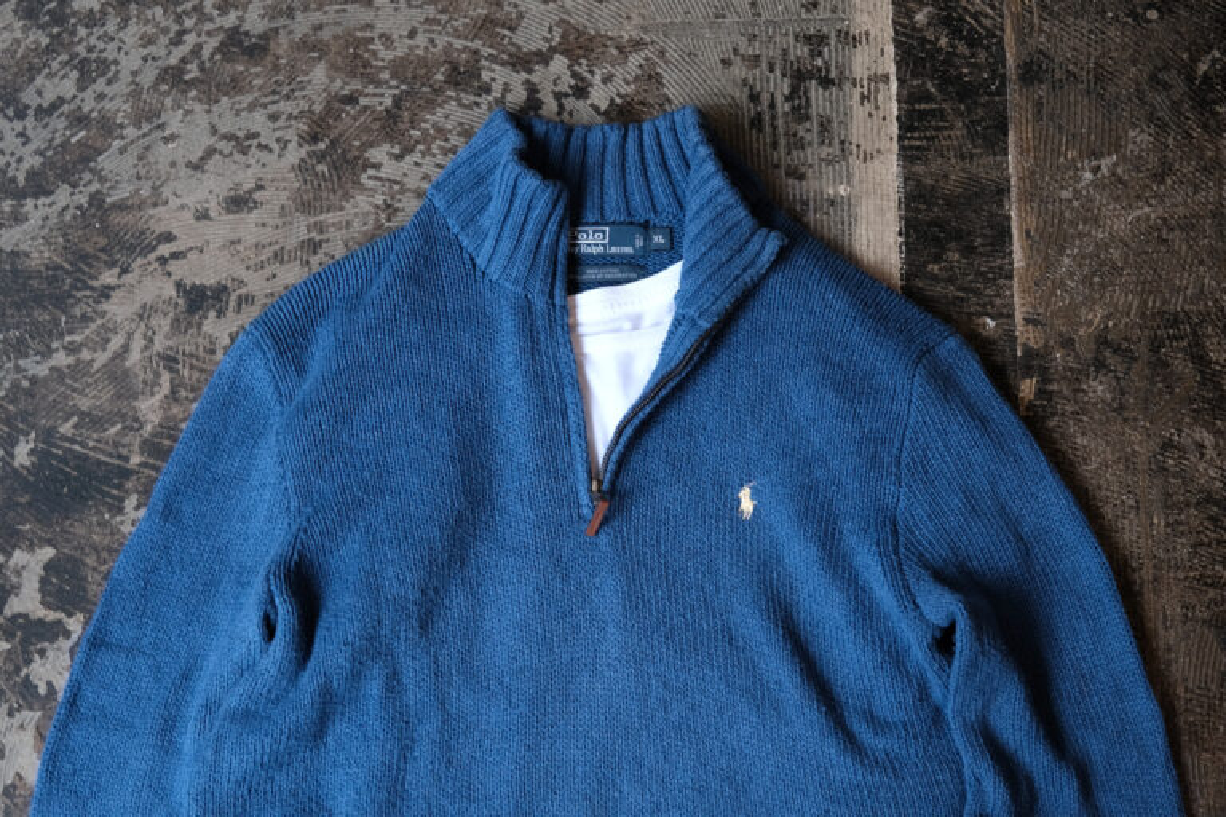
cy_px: 408
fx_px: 1805
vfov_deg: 25.5
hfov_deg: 37.5
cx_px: 613
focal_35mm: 53
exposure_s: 1/80
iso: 160
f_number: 2.5
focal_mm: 35
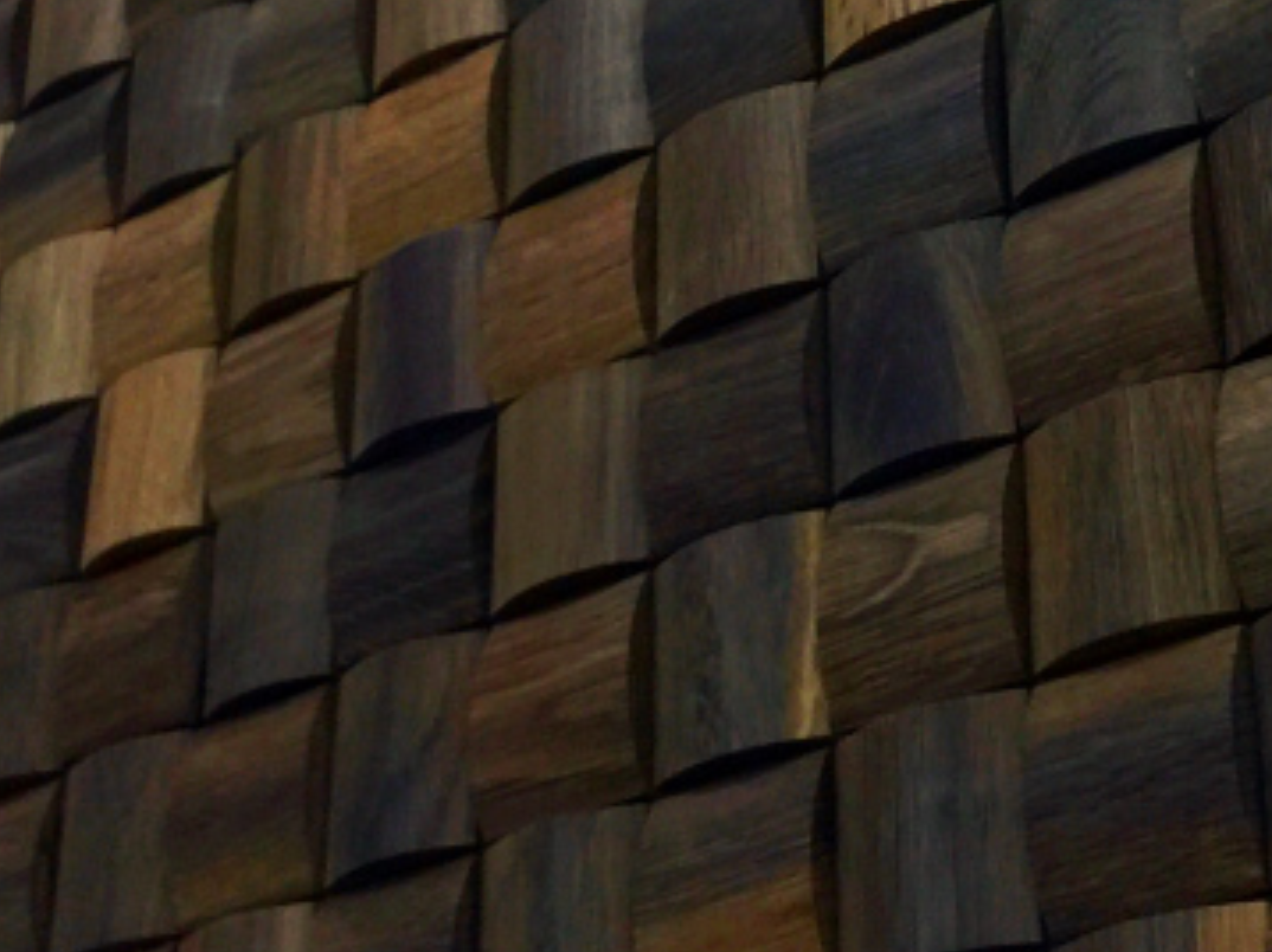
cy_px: -78
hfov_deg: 23.6
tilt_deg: +33.0
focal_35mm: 83
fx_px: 3048
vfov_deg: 17.2
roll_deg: -6.1
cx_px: 711
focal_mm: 4.15
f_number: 2.2
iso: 50
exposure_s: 1/33
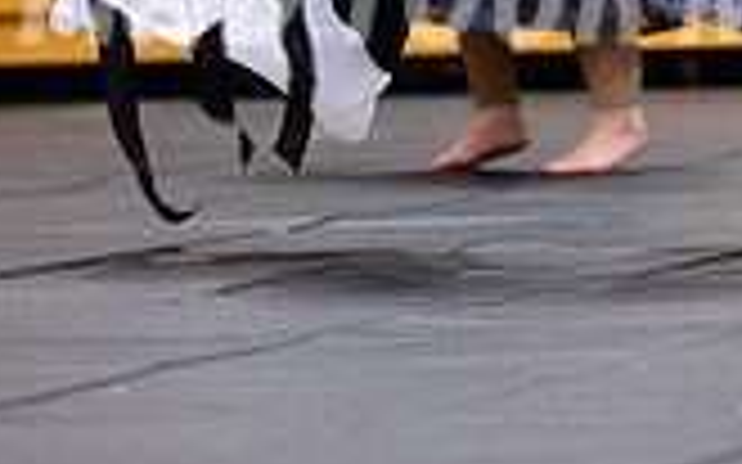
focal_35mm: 431
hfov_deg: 4.9
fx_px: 8713
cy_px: -324
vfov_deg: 3.0
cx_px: 636
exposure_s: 1/320
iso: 8000
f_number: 2.8
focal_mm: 155
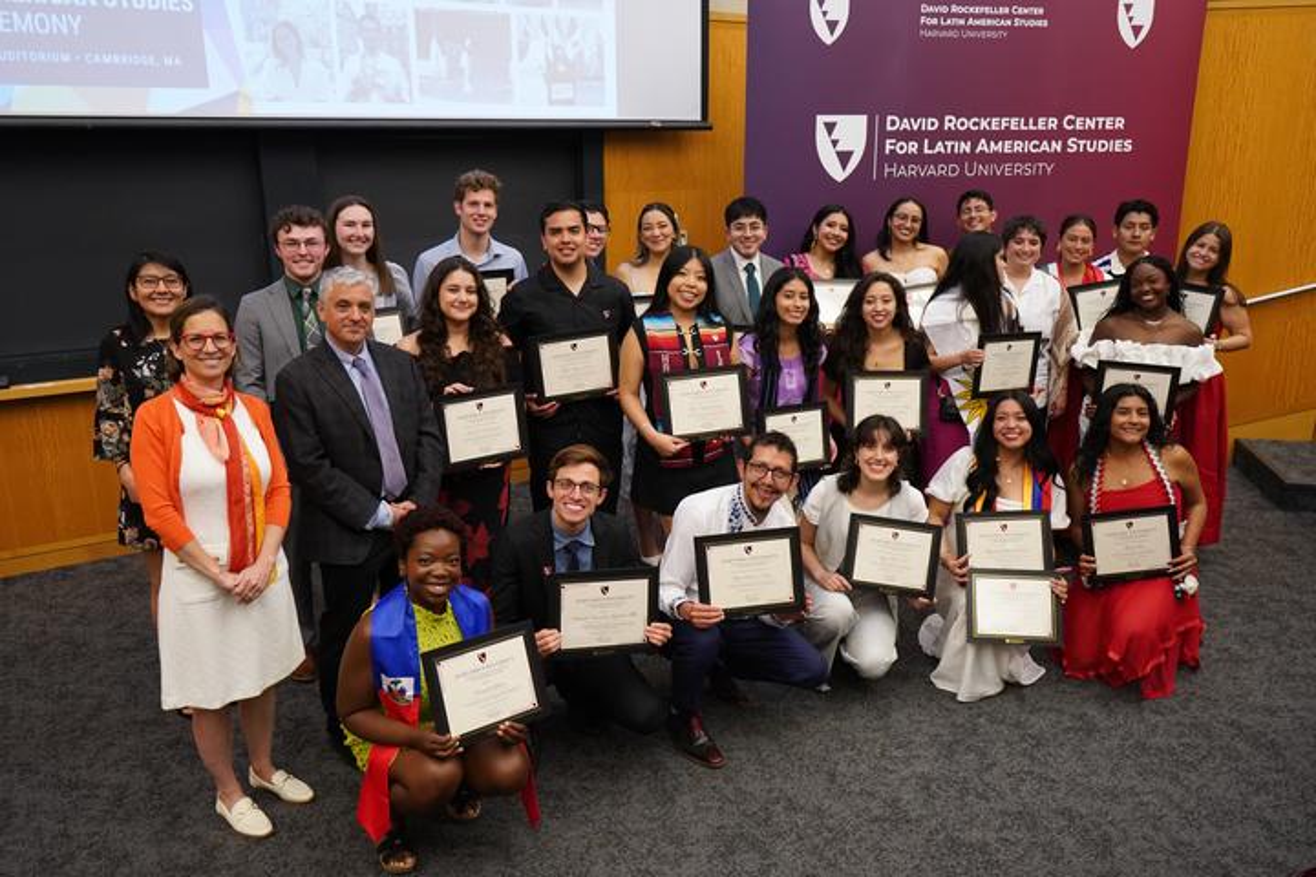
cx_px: 658
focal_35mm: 28
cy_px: 438
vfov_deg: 46.4
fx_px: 1023
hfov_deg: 65.5
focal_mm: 28
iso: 4000
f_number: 3.5
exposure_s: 1/400
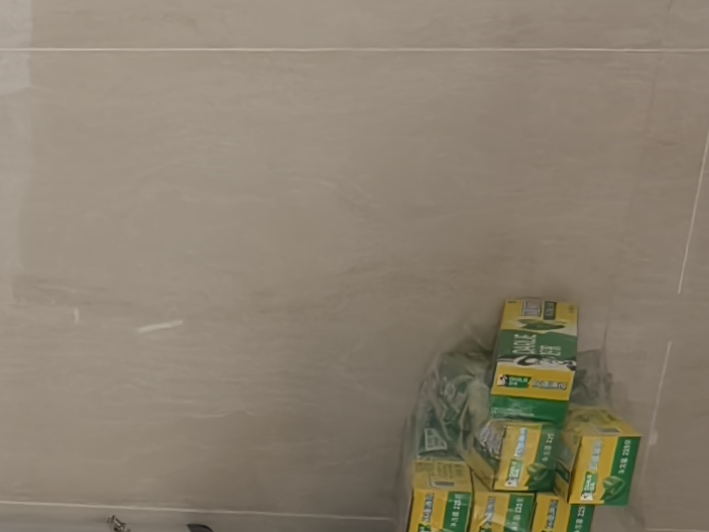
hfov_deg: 11.8
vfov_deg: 10.5
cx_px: -1015
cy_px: 931
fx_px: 2744
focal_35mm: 134
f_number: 1.75
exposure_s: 1/100
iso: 504
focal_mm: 8.67
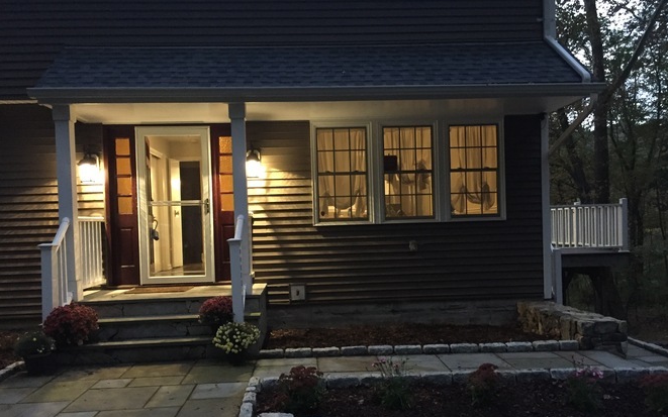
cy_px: 235
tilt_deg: -1.9
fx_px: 564
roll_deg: +1.0
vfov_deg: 40.5
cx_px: 335
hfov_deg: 61.2
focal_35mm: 31
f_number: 2.2
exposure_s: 1/15
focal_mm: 4.15
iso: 320
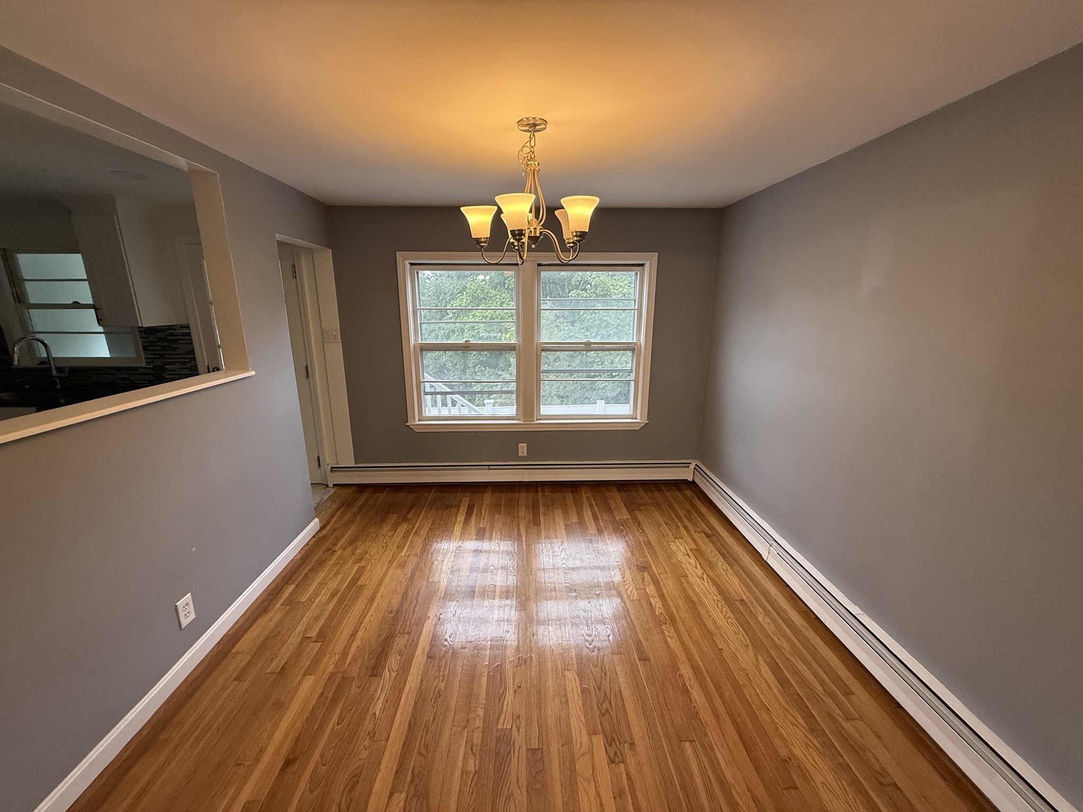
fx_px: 438
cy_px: 406
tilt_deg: -13.1
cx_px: 542
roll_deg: +0.2
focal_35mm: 14
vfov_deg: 85.7
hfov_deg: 102.1
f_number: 2.2
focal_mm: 2.22
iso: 250
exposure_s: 1/120
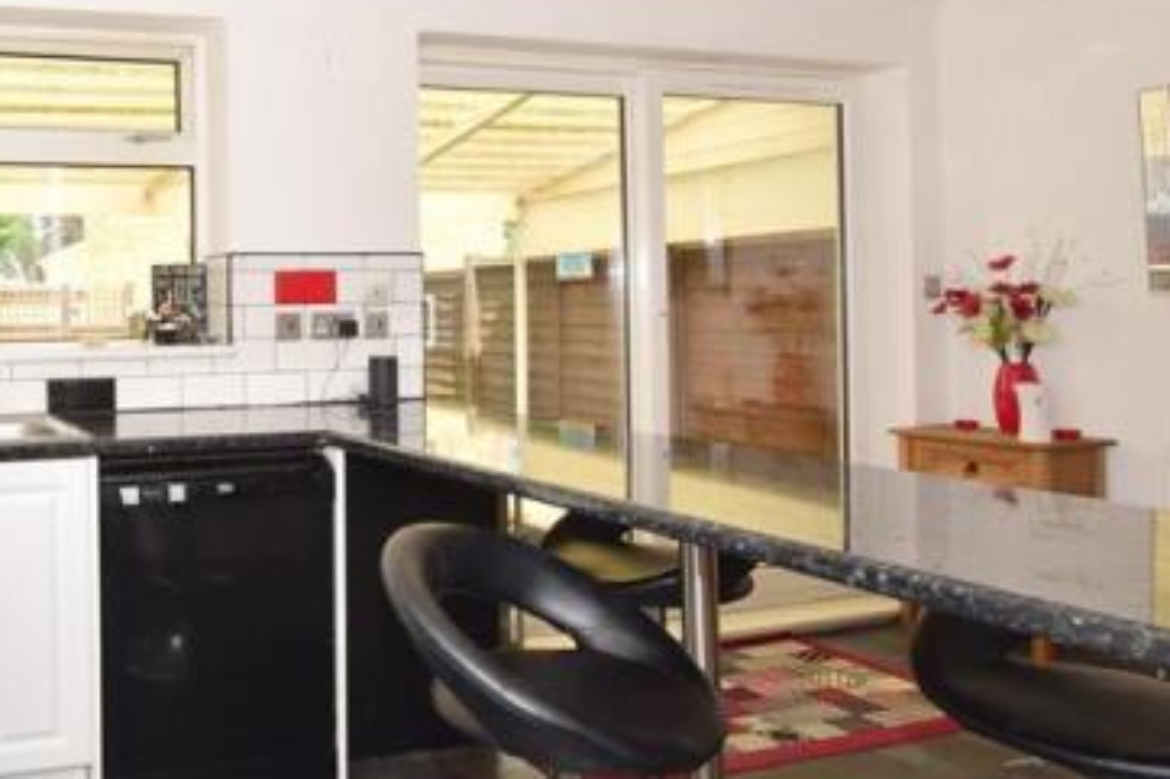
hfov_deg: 54.3
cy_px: 299
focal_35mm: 30
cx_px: 120
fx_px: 971
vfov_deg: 43.4
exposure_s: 1/200
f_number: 11
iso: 400
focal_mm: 11
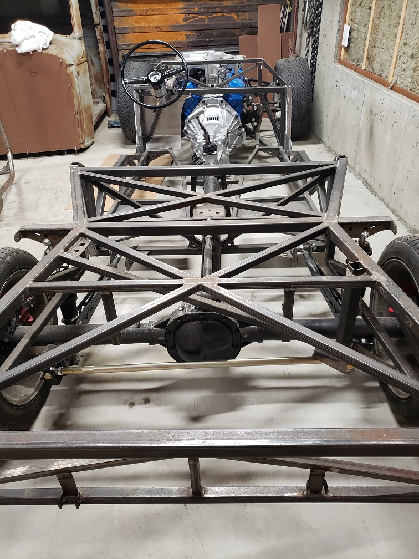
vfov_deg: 67.3
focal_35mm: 26
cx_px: 210
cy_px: 280
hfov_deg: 53.1
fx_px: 420
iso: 250
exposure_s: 1/40
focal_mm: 4.3
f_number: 1.5
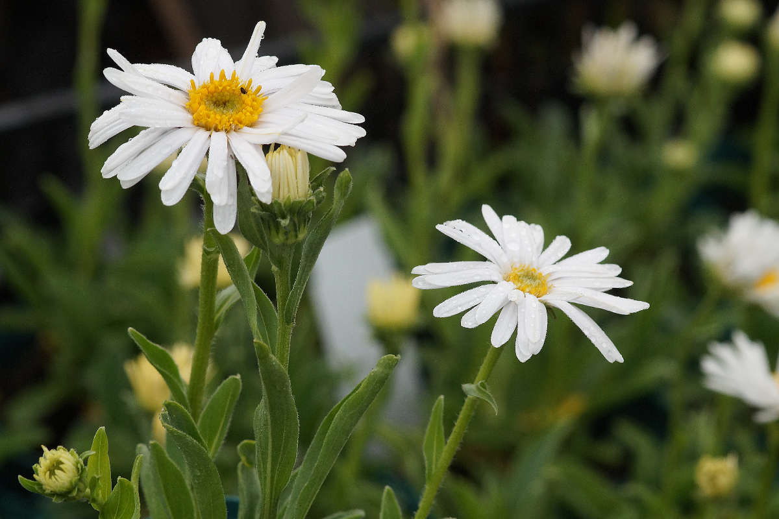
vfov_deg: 9.1
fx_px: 3246
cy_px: 260
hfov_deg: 13.7
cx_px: 390
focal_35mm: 150
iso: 640
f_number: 8
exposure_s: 1/160
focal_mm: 100
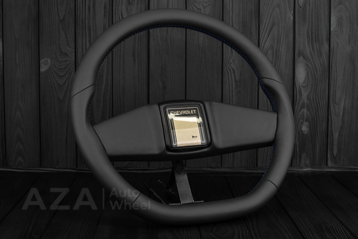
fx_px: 522
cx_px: 179
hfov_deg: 37.8
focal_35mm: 52
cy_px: 120
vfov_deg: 25.8
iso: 500
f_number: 6.3
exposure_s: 1/100
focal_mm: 35
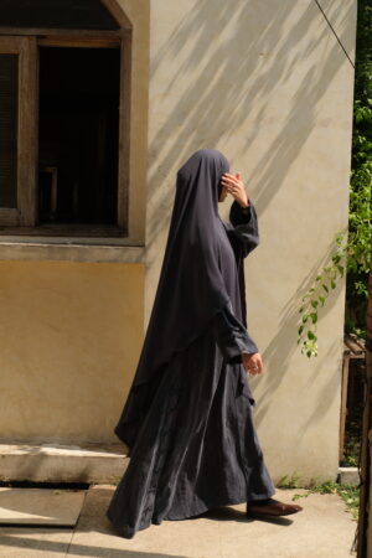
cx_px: 186
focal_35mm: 53
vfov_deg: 37.5
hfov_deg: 25.5
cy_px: 279
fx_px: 821
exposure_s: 1/250
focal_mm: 35
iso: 320
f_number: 11
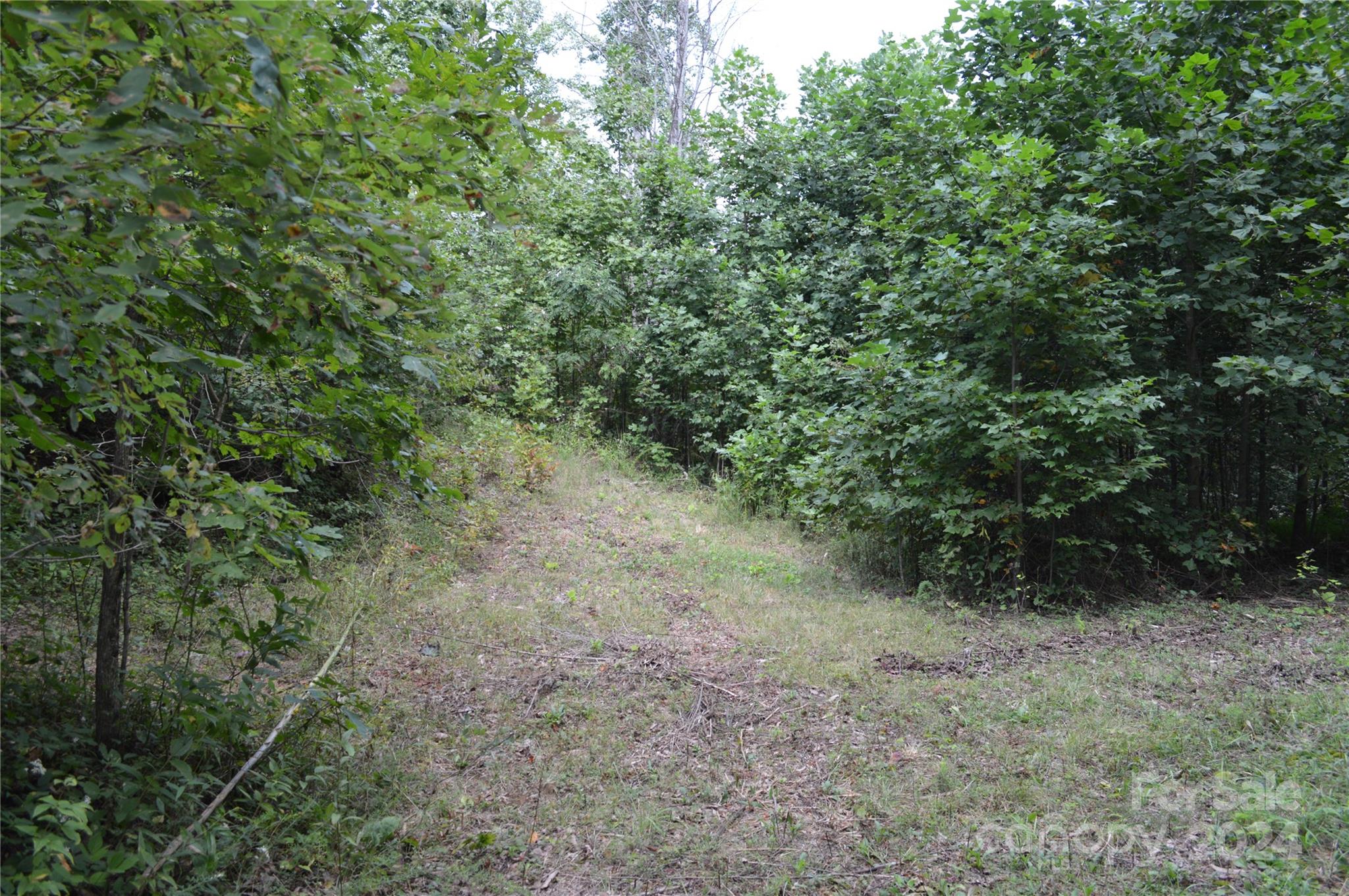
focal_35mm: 27
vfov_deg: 47.8
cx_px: 674
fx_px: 1011
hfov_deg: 67.4
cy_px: 448
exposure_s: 1/125
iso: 250
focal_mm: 18
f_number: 5.6
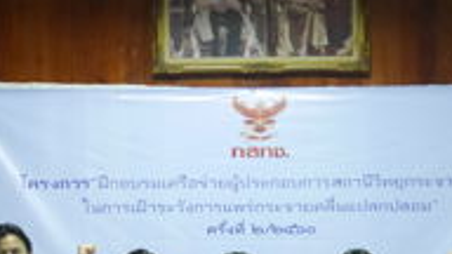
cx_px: 245
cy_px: 380
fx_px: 1426
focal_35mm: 119
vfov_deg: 9.9
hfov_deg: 18.0
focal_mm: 21
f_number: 4.7
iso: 3200
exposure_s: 1/25
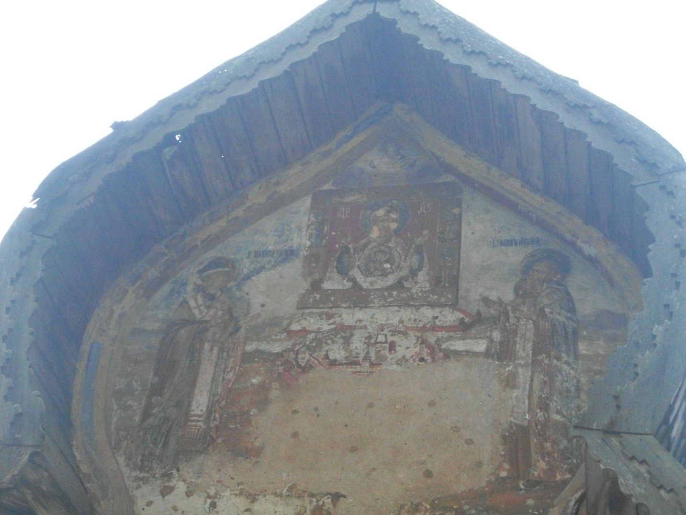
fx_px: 1605
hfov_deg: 24.1
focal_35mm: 81
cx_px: 343
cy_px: 258
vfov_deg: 18.2
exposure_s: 1/10
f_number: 4
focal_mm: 13.5
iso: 400
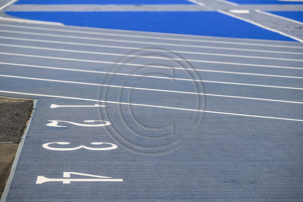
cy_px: 101
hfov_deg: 17.1
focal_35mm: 120
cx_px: 152
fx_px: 1010
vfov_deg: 11.4
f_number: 4
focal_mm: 120
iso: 200
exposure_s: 1/400
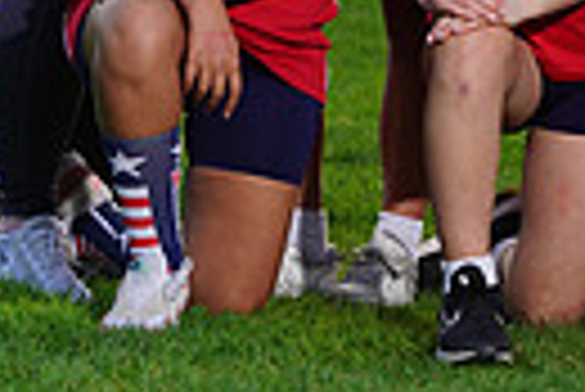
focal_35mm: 541
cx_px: 562
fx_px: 8801
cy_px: -232
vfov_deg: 2.5
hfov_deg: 3.8
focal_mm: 121
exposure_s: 1/250
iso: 160
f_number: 8
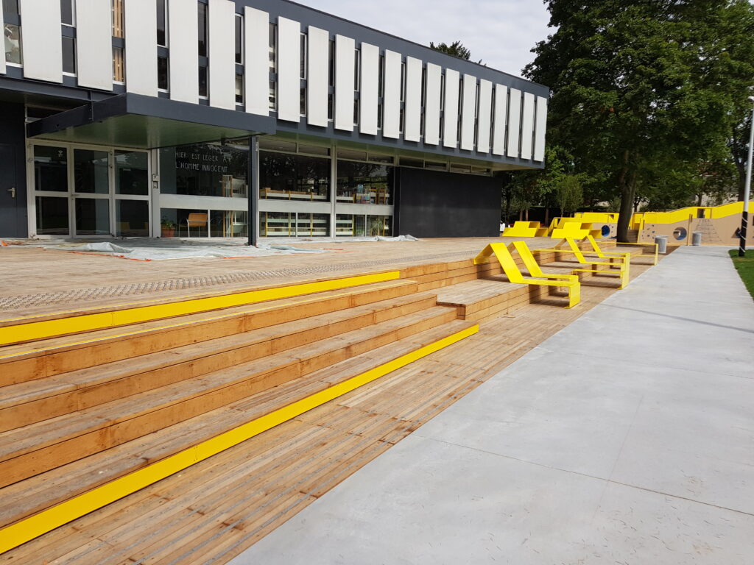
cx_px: 377
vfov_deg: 53.1
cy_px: 282
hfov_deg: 67.3
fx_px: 566
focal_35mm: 26
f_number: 1.7
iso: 40
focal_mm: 4.2
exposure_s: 1/2872
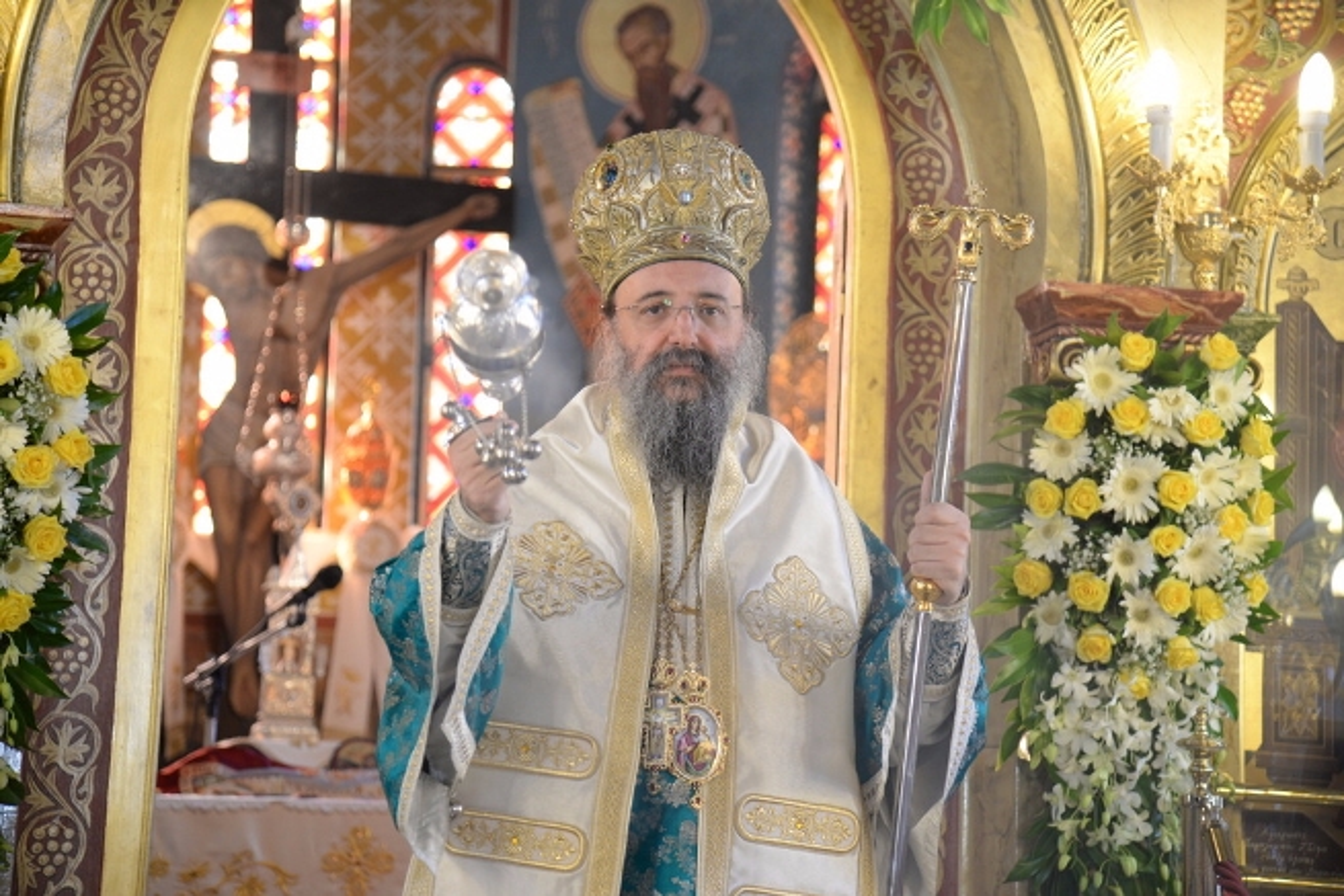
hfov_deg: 21.5
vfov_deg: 14.4
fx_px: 3547
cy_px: 448
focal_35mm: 95
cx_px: 672
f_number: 4
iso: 1600
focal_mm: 95
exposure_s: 1/80
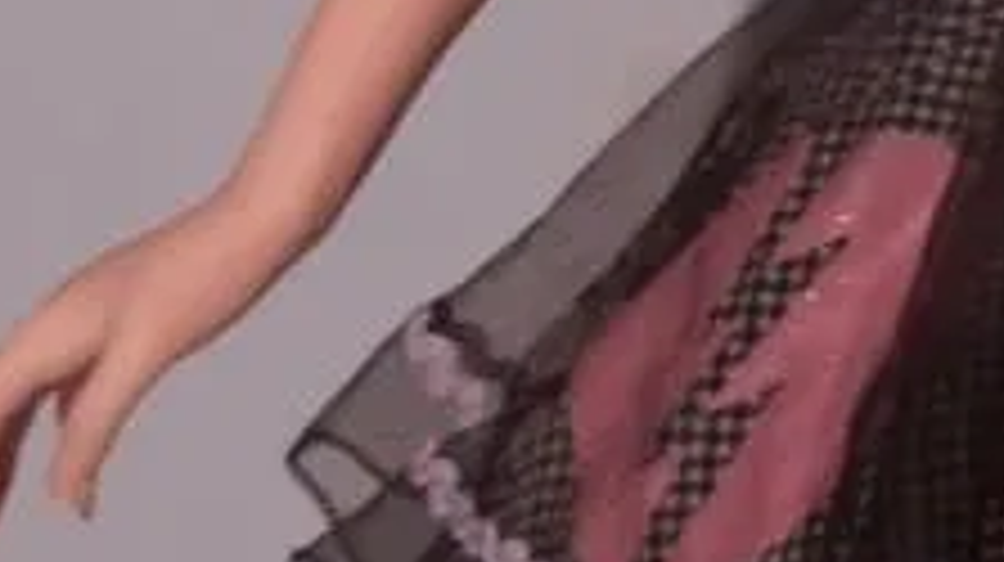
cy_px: -247
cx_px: 1238
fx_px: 5746
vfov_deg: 5.6
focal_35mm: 216
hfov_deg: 9.8
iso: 640
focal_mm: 34
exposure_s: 1/100
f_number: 10
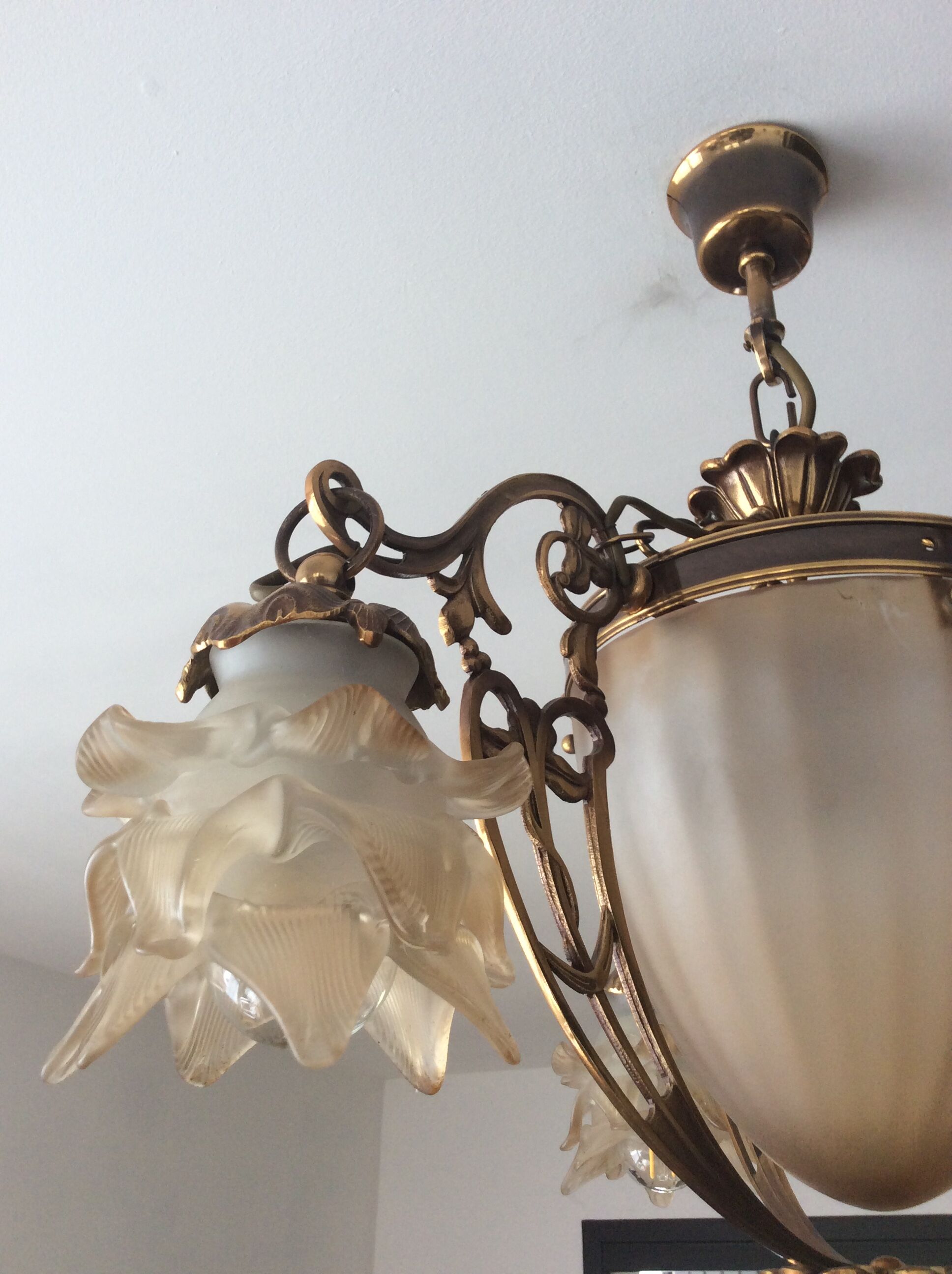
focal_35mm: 32
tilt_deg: +28.3
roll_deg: -1.3
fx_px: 1177
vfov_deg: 56.9
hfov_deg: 44.1
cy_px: 637
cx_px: 476
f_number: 2.4
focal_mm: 3.3
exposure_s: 1/50
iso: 40
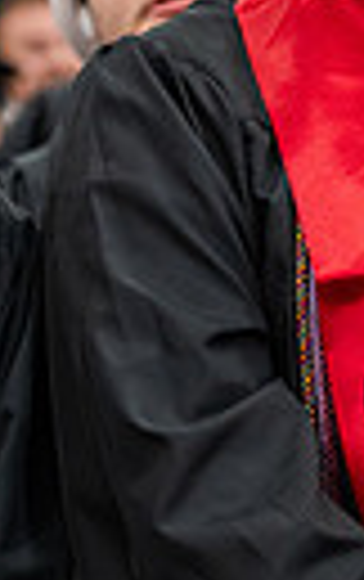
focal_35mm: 255
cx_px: 467
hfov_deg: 5.1
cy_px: -13
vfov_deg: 8.2
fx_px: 4034
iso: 2500
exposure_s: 1/200
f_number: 2.8
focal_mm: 72
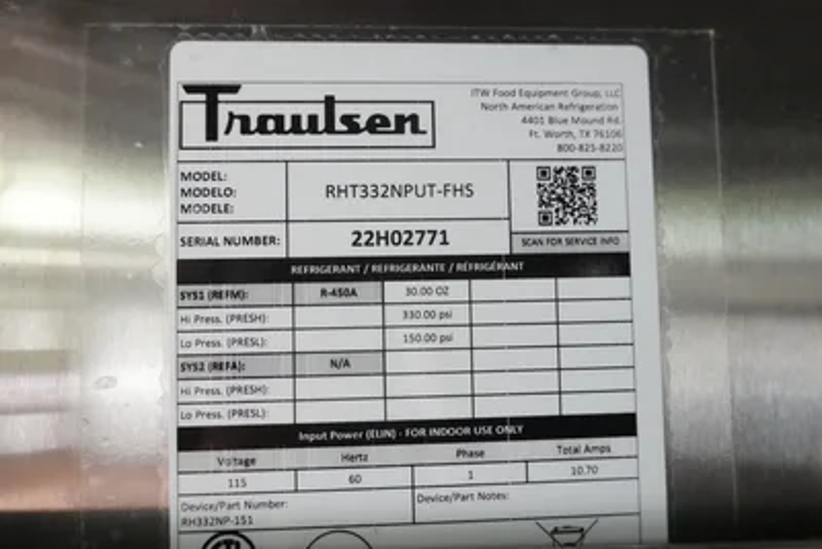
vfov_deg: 40.0
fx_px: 754
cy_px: 274
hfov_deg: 57.2
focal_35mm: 33
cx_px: 411
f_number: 3.5
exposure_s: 1/40
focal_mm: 12.25
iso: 2500
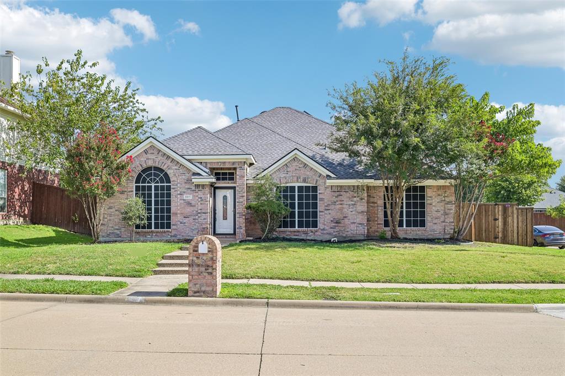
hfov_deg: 61.9
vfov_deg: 43.6
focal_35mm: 30
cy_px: 188
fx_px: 471
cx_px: 282
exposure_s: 1/800
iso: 400
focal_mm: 30
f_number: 8
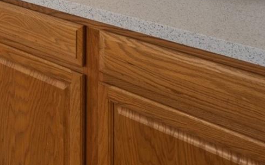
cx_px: -80
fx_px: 484
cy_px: -107
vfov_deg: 16.9
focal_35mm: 67
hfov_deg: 26.1
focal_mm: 20
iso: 320
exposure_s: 1/3
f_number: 8
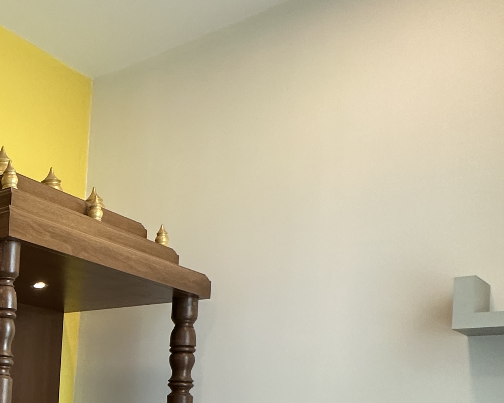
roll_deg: -3.7
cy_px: 397
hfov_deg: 30.3
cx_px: -207
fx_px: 626
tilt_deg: +0.2
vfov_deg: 32.9
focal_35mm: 42
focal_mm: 2.22
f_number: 2.2
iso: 125
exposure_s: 1/99
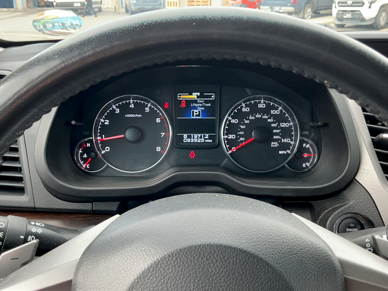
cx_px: 194
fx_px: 347
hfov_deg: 58.4
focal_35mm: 31
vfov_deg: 45.4
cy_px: 146
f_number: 1.8
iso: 32
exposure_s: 1/60
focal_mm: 3
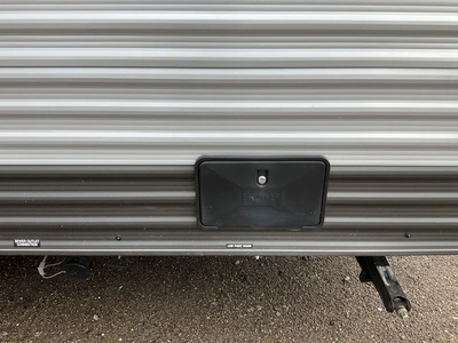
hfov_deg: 61.7
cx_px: 229
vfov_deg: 48.2
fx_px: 384
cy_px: 172
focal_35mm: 29
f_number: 1.8
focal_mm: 3
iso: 20
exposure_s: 1/240
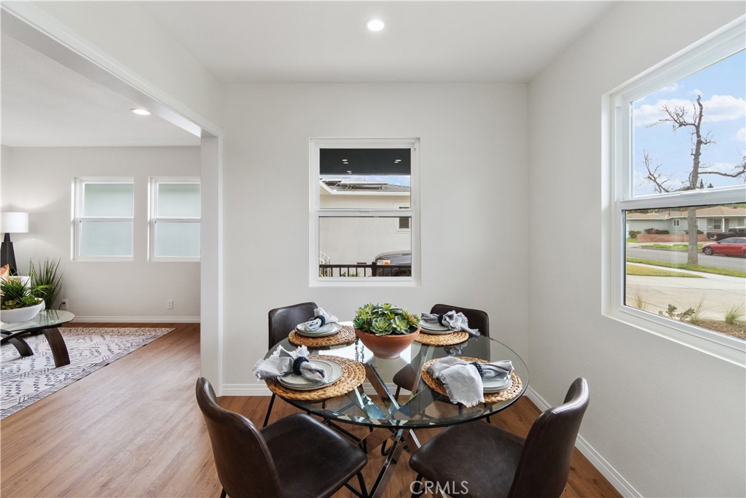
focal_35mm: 15
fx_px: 311
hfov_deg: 100.4
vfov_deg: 77.3
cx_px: 373
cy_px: 249
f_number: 6.3
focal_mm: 10
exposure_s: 1/50
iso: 320
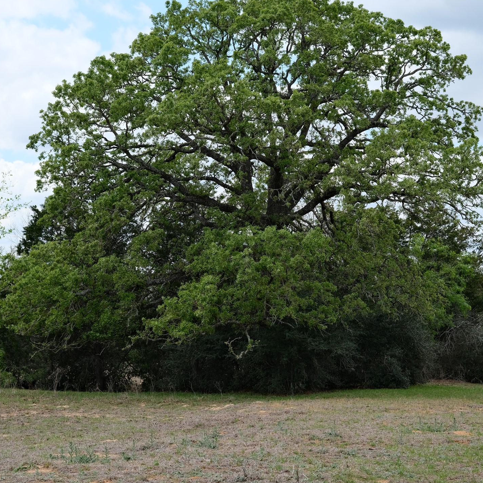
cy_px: 240
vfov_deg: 21.7
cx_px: 265
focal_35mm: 80
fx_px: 1263
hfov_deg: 21.6
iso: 320
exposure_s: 1/500
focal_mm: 41.1
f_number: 5.6
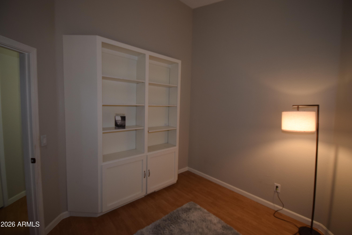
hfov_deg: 100.4
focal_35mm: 15
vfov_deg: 77.3
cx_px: 176
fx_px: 147
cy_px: 118
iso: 720
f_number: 4
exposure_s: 1/60
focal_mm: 10
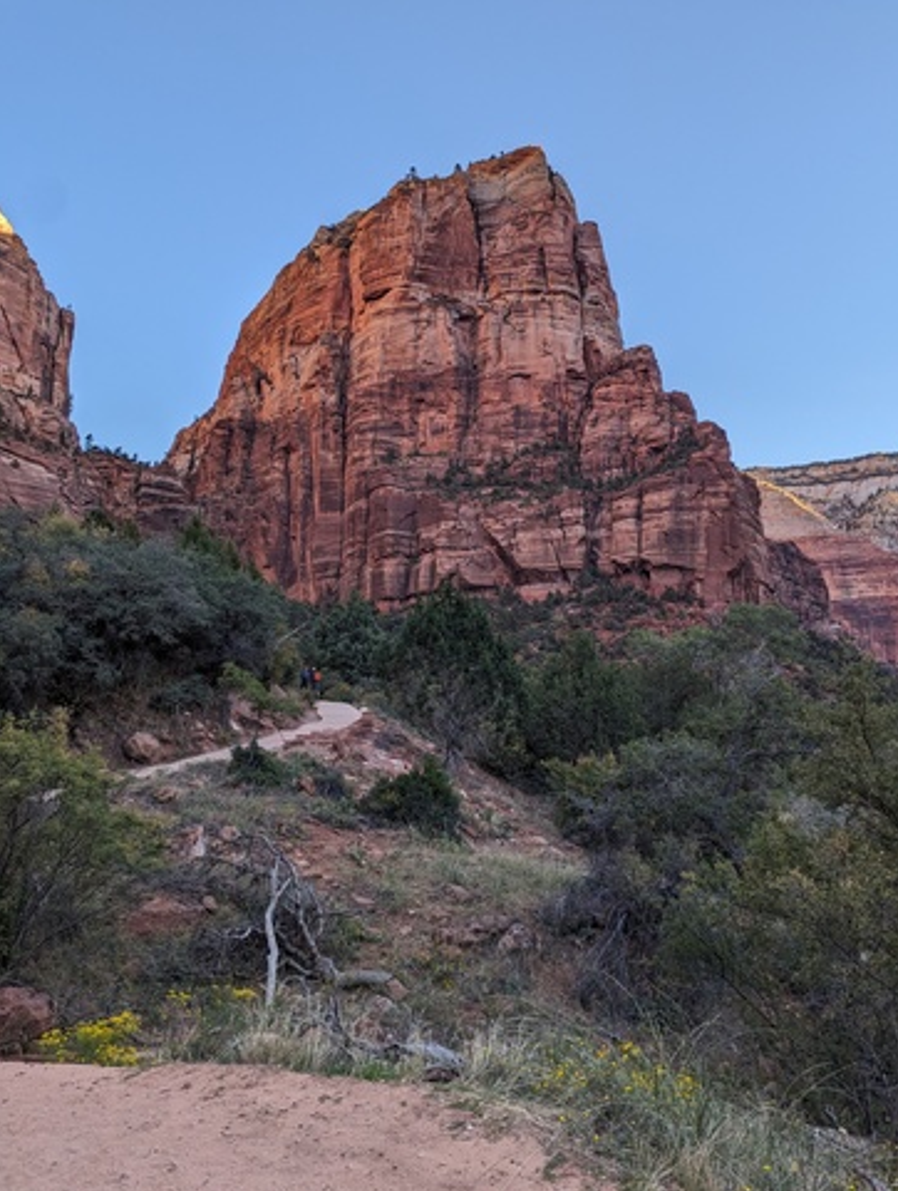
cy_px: 561
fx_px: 896
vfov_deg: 67.1
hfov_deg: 53.2
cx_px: 484
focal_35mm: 26
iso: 34
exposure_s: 1/444
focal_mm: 6.81
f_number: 1.85
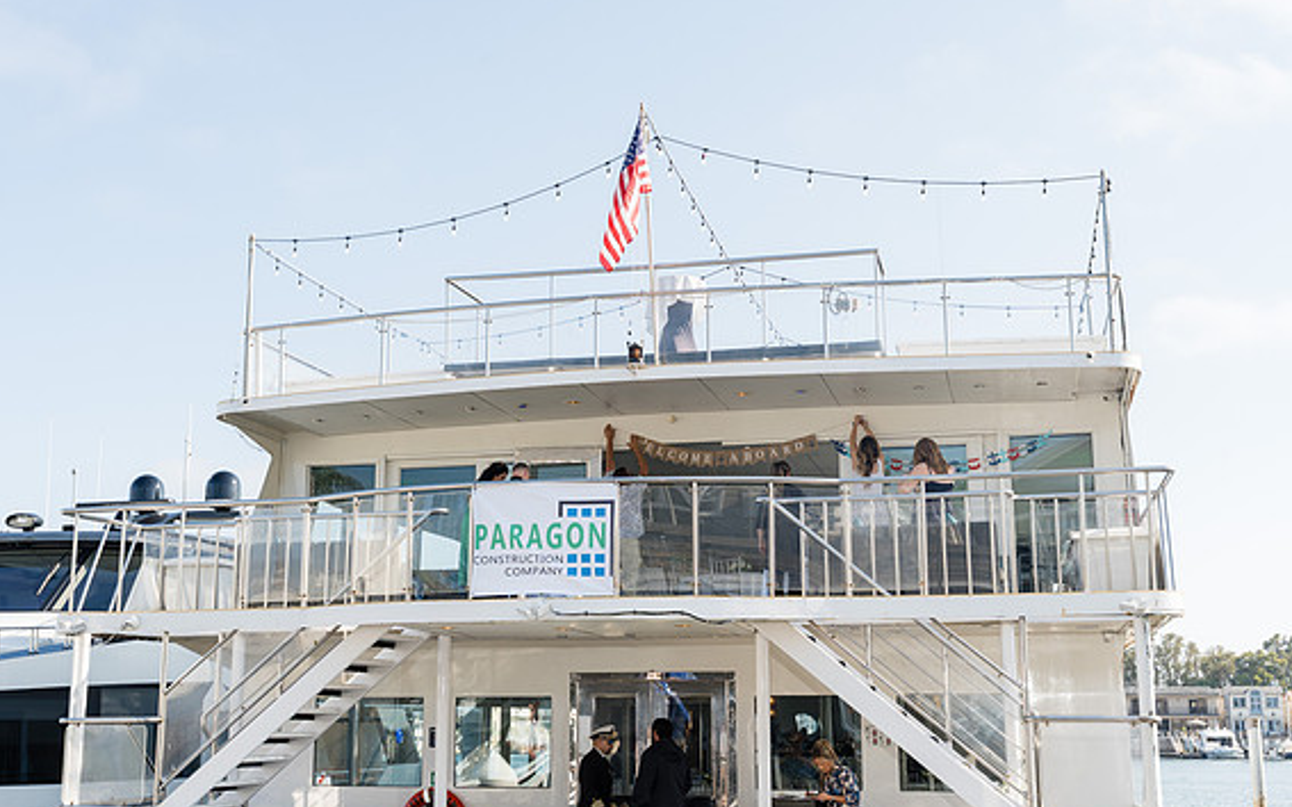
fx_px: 1514
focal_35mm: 43
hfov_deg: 46.2
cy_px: 425
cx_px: 643
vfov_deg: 29.8
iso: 125
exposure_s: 1/250
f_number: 7.1
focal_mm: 41.2
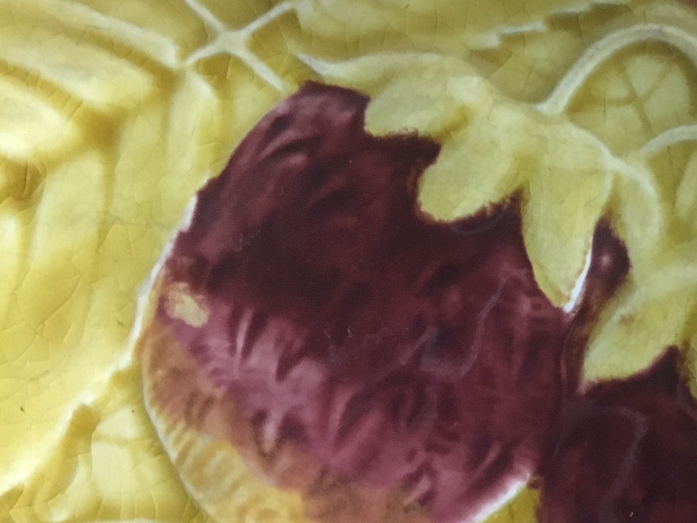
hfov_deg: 28.2
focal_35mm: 63
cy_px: 220
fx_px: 1269
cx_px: 748
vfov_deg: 23.3
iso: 400
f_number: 2.2
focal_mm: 4.15
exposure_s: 1/17
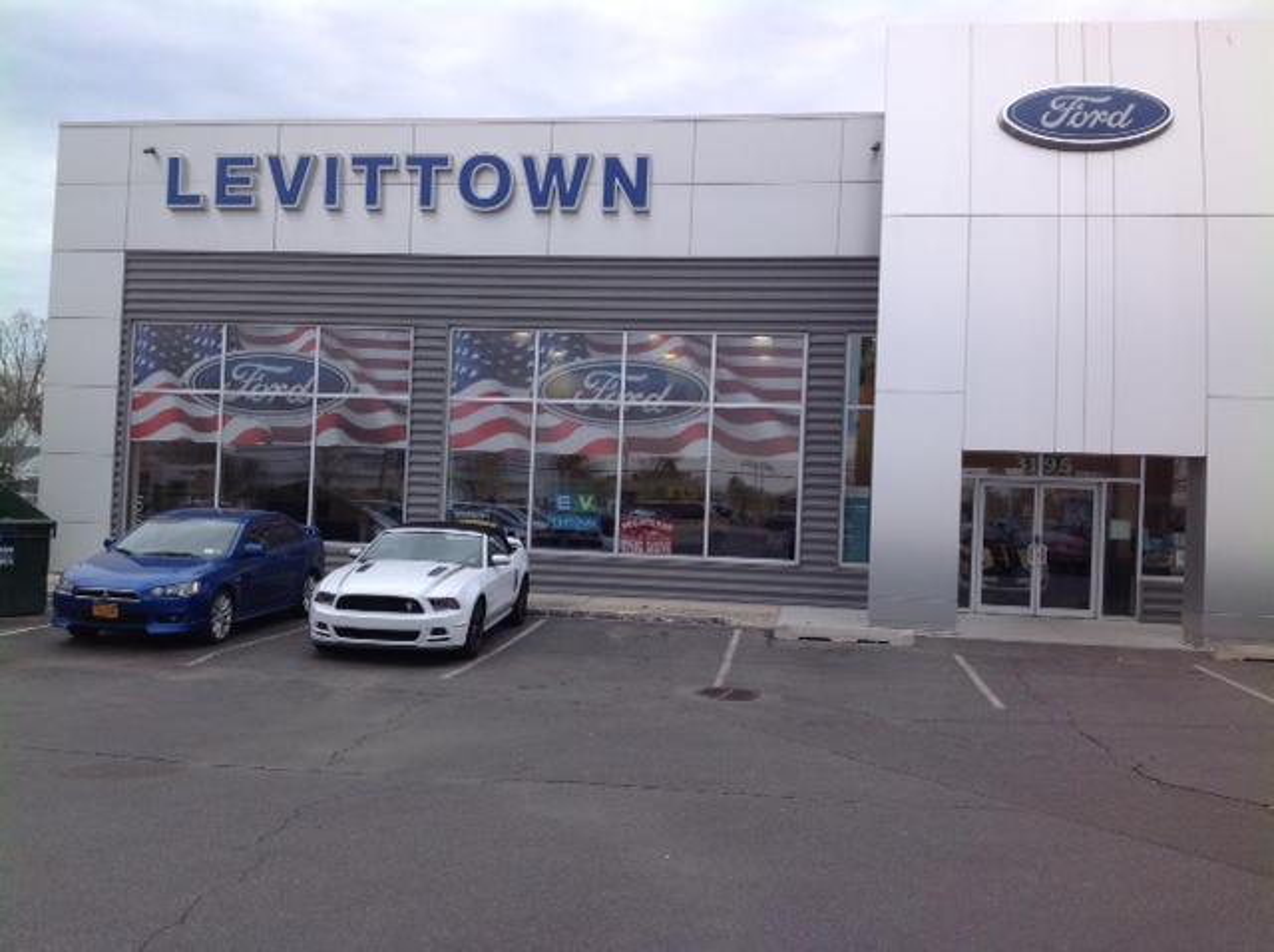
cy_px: 476
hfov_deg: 52.7
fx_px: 1286
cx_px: 637
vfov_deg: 40.6
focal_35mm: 35
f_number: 2.4
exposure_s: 1/560
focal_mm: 4.28
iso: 50
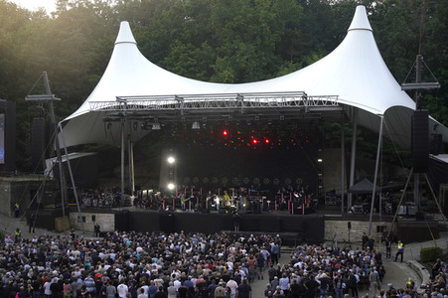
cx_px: 224
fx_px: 547
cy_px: 149
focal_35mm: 44
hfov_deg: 44.5
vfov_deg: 30.5
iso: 640
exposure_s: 1/1250
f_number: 5
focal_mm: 44
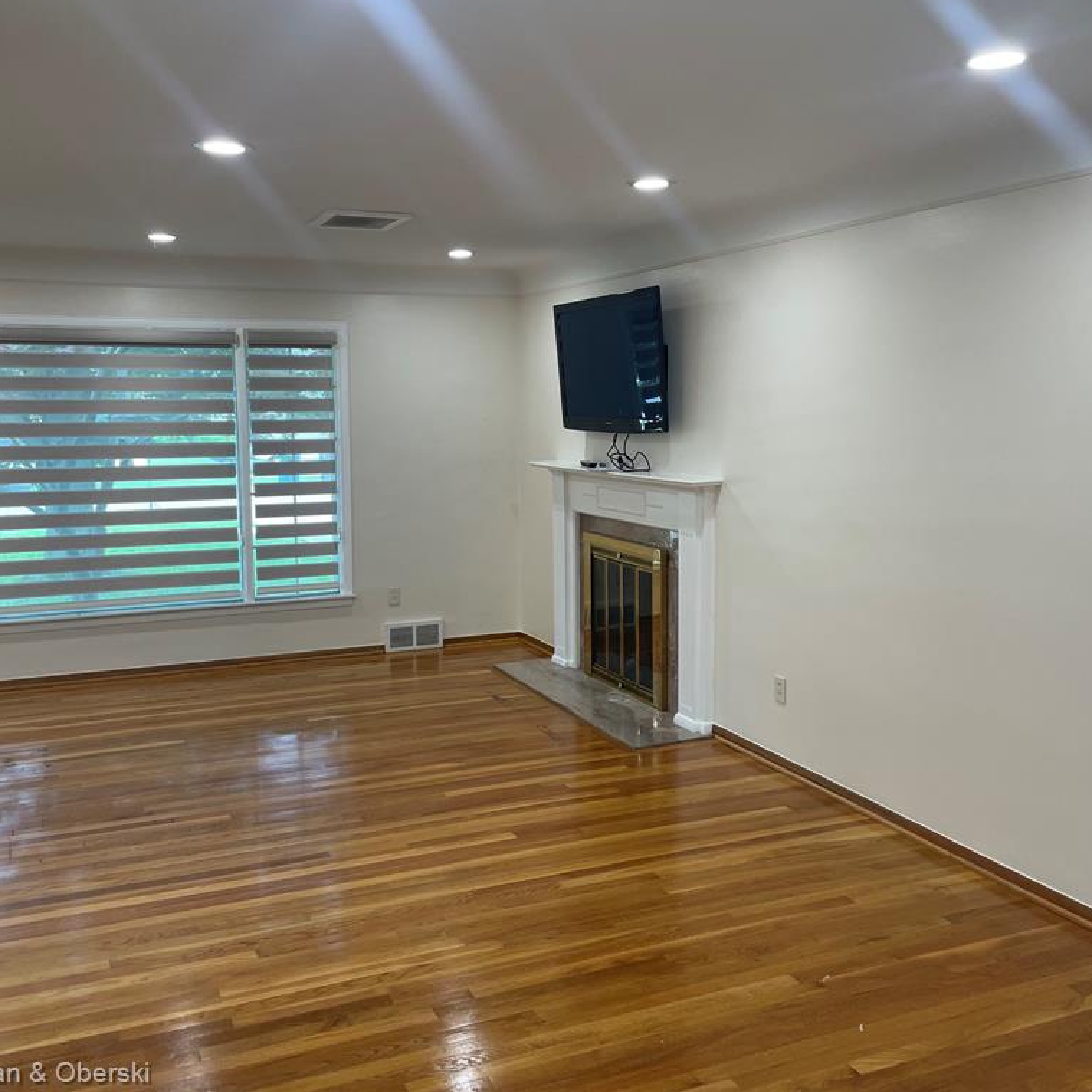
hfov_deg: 52.5
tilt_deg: -7.5
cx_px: 525
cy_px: 541
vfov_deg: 52.5
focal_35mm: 31
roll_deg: +1.1
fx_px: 1106
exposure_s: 1/120
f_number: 1.6
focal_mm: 4.2
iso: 80
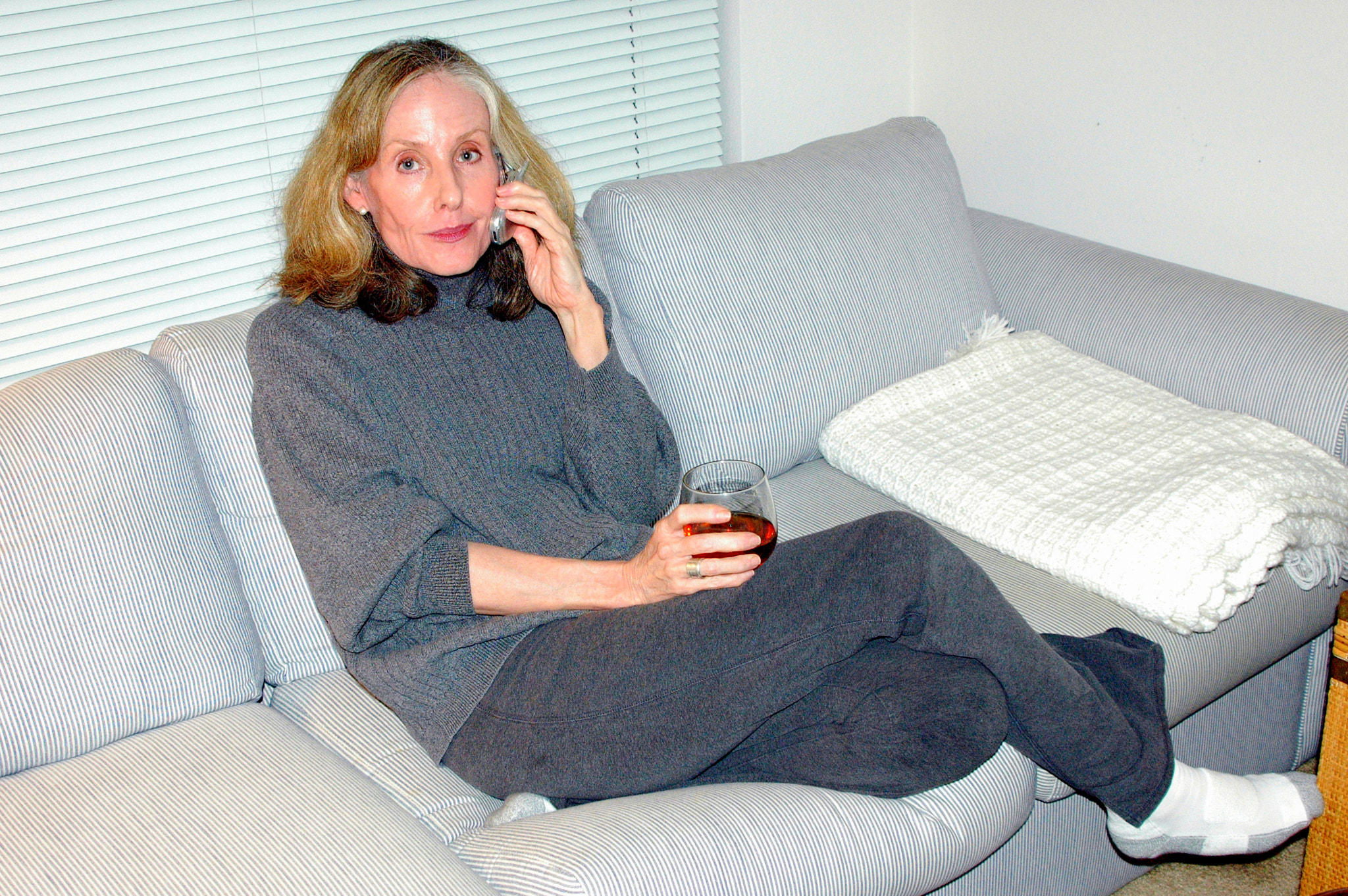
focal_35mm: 42
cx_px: 674
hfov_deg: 46.4
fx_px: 1571
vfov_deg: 31.8
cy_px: 448
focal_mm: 28
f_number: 5
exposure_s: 1/60
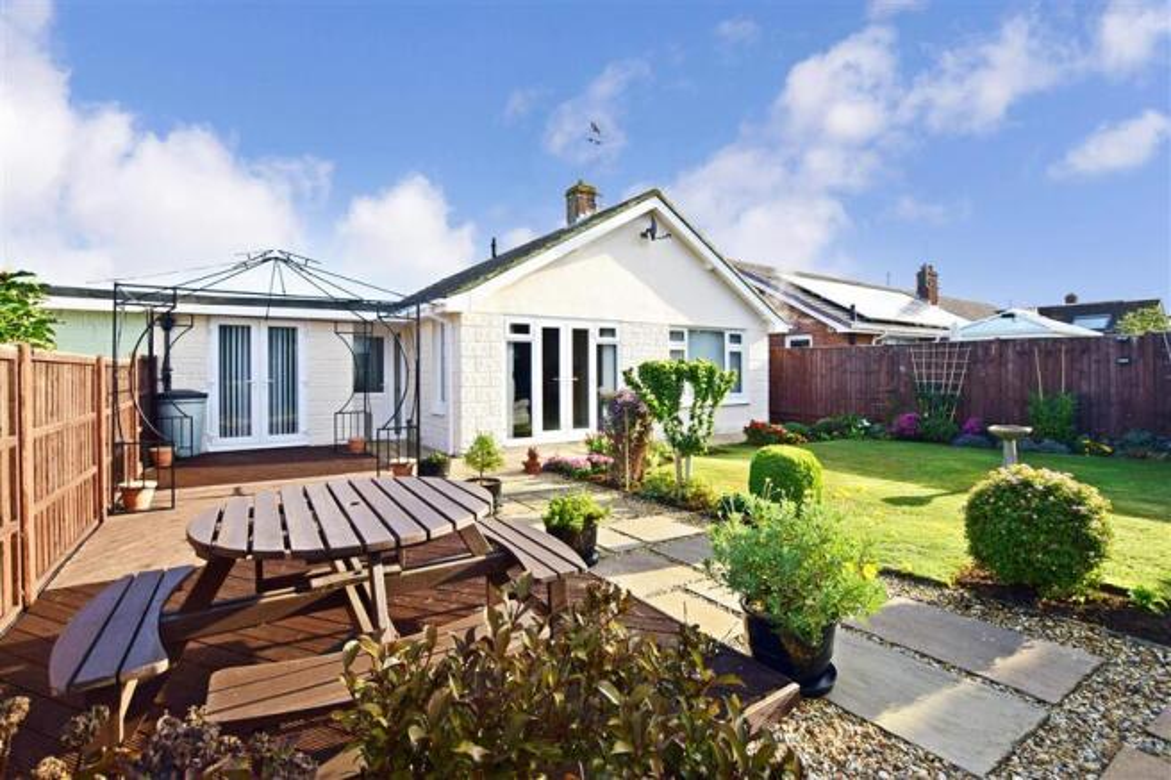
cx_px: 586
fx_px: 488
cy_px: 390
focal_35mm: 15
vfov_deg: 77.3
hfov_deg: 100.4
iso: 200
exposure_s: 1/200
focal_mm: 10
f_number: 10
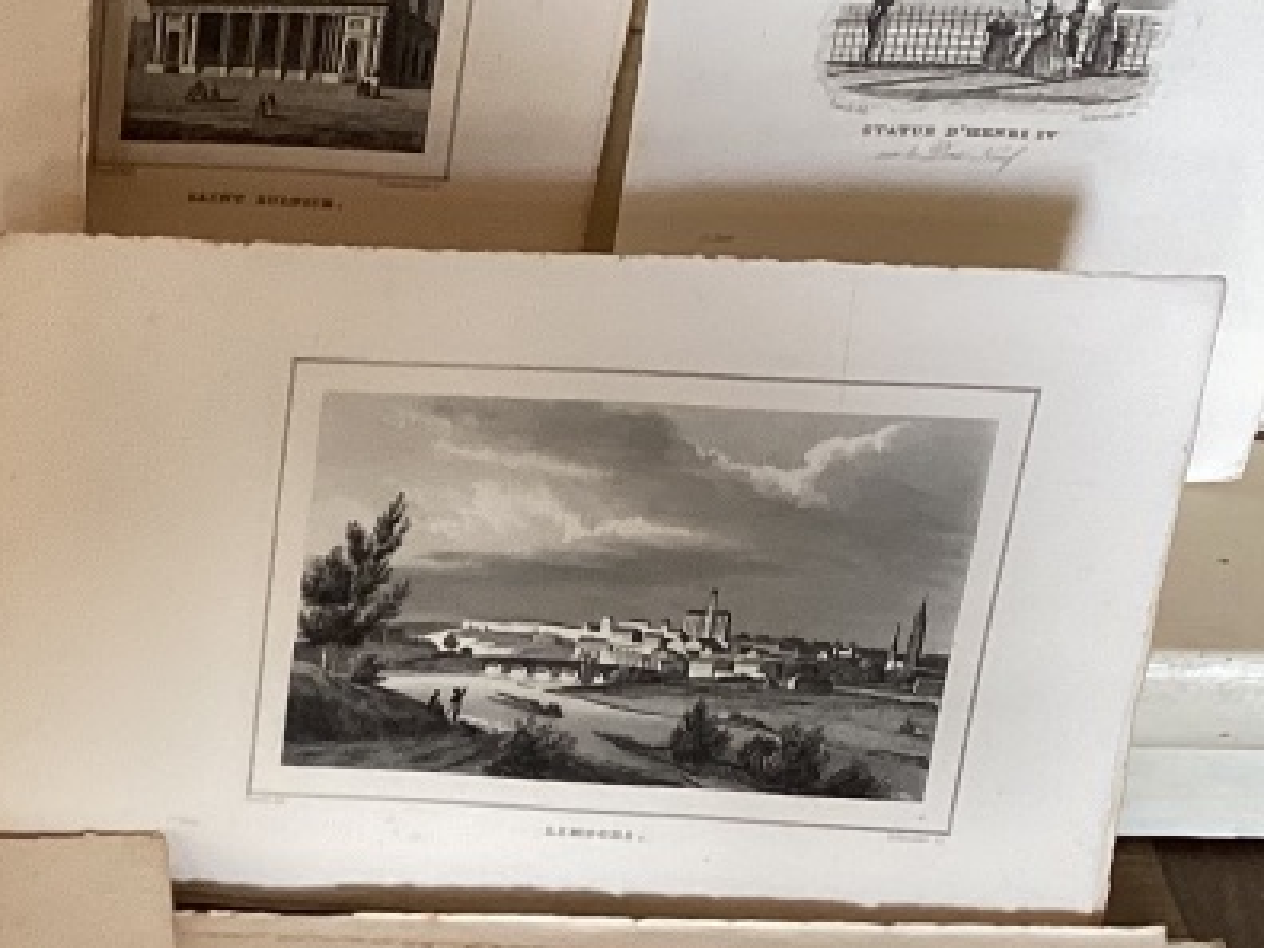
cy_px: 900
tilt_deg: -41.2
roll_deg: -2.6
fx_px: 3432
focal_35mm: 94
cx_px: -217
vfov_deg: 15.5
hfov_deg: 19.7
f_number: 2.4
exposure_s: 1/50
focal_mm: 3.3
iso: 125
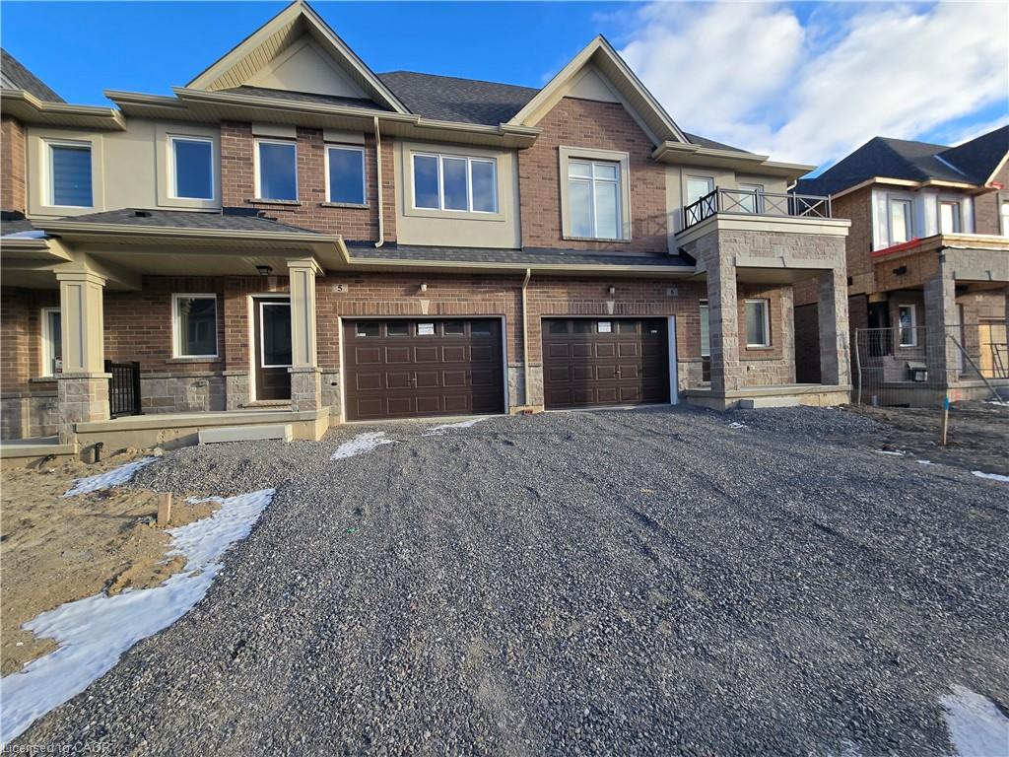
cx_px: 504
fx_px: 379
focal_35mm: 13
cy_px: 378
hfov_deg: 106.2
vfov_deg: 89.9
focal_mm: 2.2
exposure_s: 1/900
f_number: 2.2
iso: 50
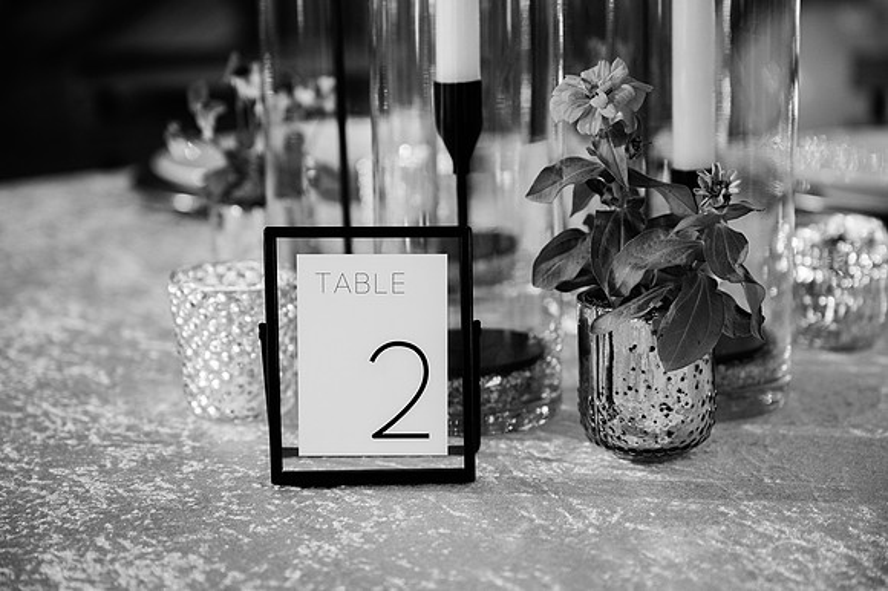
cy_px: 296
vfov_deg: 18.8
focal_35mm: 72
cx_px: 444
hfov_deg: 28.0
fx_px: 1781
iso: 500
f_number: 3.5
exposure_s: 1/200
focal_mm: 70
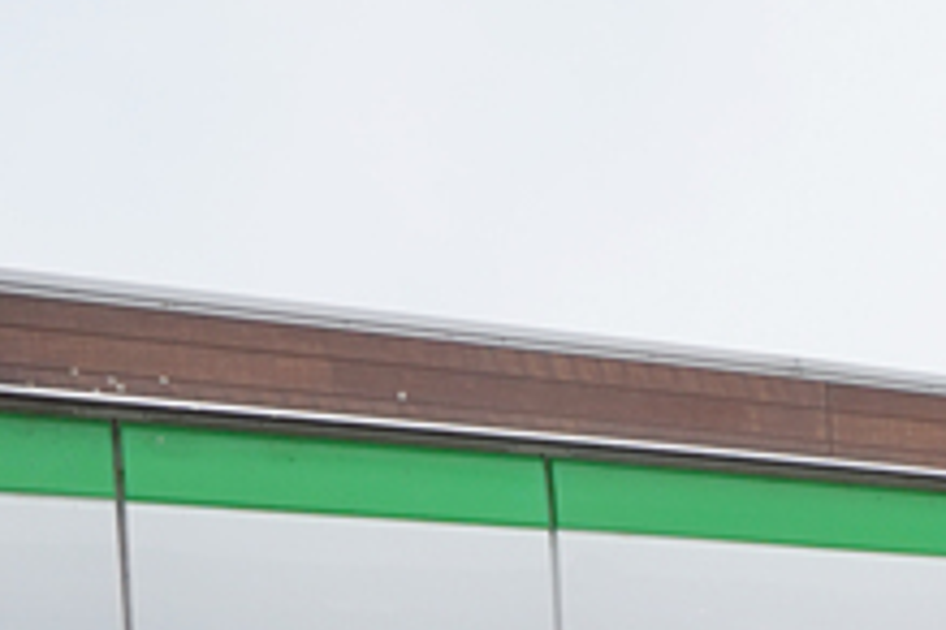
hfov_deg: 22.1
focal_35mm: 74
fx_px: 1944
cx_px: 1464
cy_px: 1079
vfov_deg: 16.0
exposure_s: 1/200
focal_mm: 10
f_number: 11
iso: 100
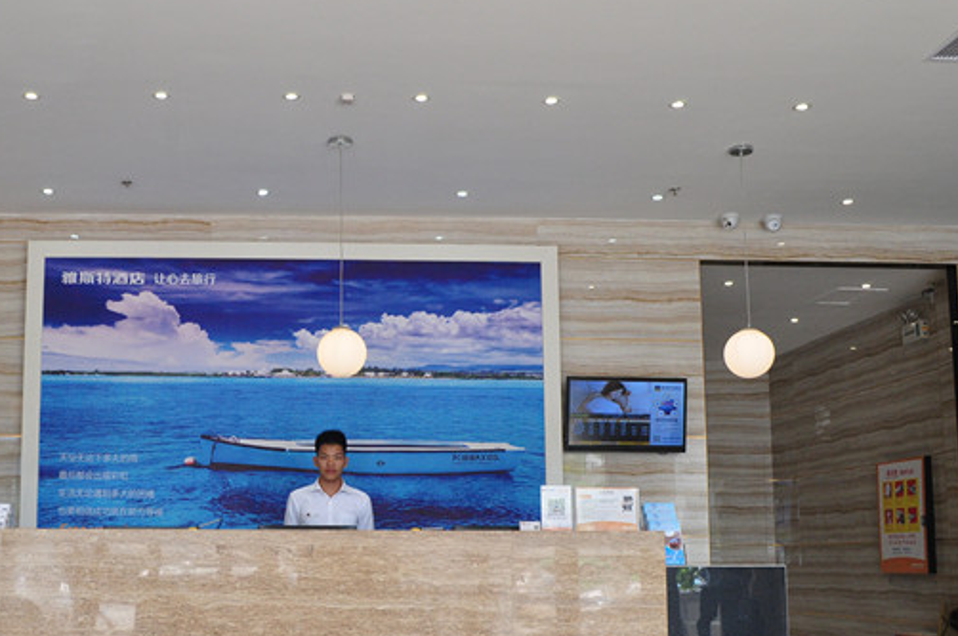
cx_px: 281
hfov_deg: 44.5
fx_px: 1142
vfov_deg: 30.9
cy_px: 419
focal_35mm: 43
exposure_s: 1/60
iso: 640
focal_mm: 18
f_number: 8
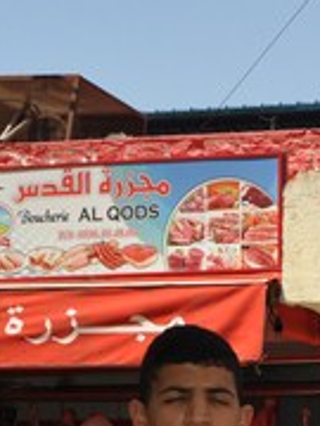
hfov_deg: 10.2
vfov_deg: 14.5
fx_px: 1639
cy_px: 453
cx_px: 671
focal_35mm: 133
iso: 200
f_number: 13
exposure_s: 1/200
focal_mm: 26
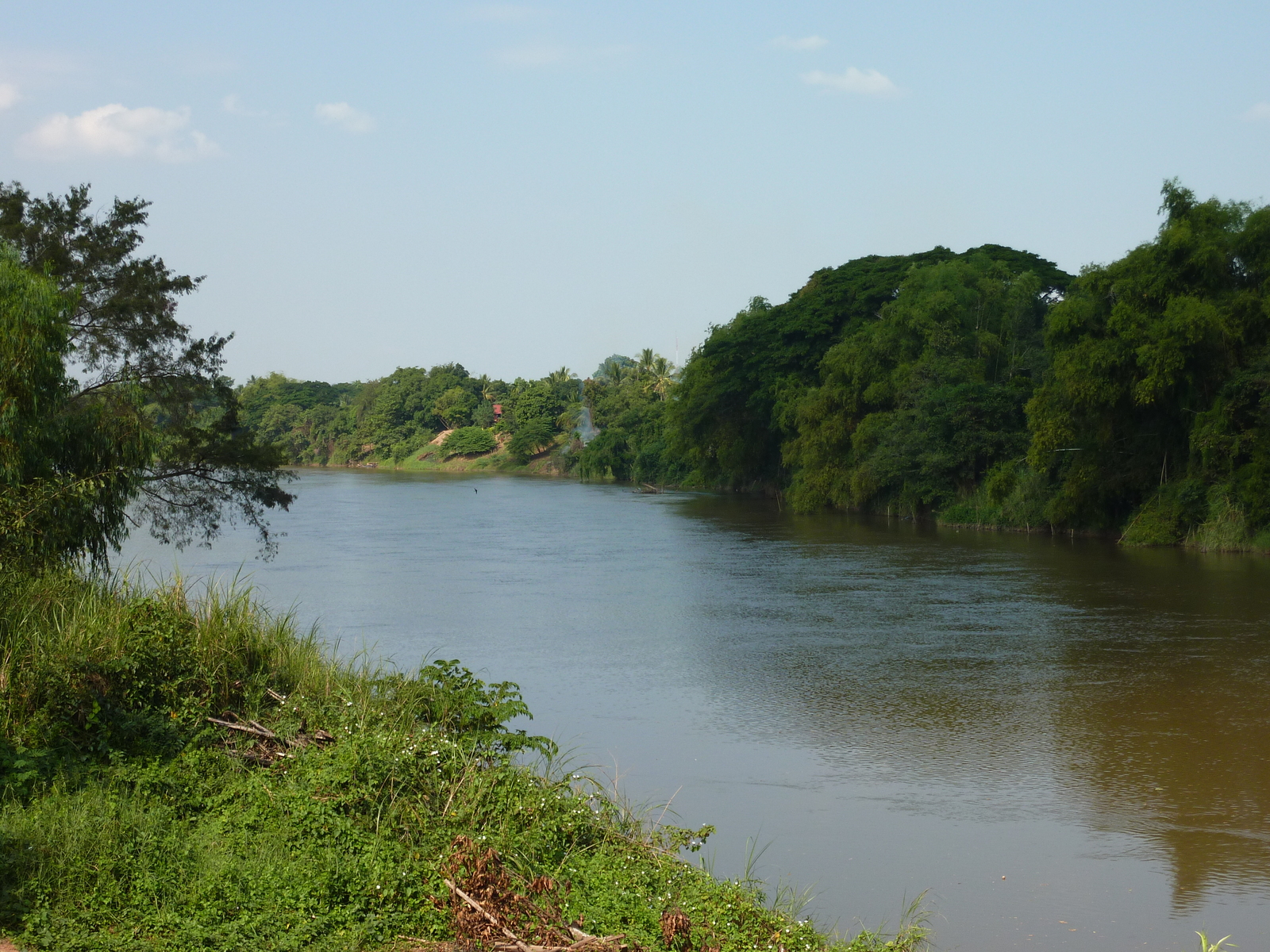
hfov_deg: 30.7
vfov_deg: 23.3
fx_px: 2311
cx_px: 635
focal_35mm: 63
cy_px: 476
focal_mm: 10.3
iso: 80
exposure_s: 1/500
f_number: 4.5
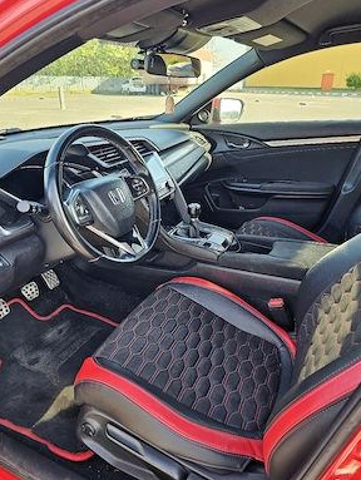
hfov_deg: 56.9
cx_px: 187
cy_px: 232
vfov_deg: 71.5
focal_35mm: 24
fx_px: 333
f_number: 1.7
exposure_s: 1/101
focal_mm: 6.3
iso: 64
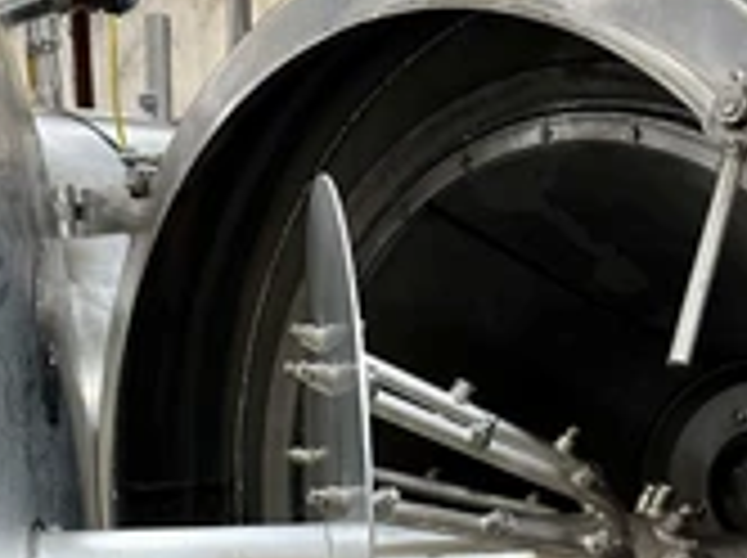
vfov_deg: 23.5
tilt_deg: -12.5
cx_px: 315
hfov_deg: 33.2
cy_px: 621
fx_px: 1250
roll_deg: +0.9
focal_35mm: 58
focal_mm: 6.86
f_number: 1.78
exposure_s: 1/60
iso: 200
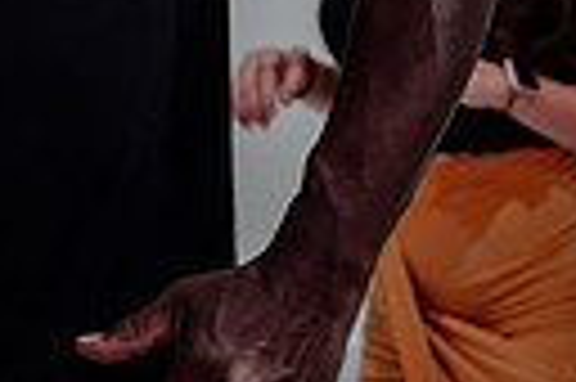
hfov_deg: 12.3
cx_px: 45
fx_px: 2653
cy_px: -64
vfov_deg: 8.2
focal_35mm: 166
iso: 1600
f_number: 2.8
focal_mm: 35
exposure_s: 1/100
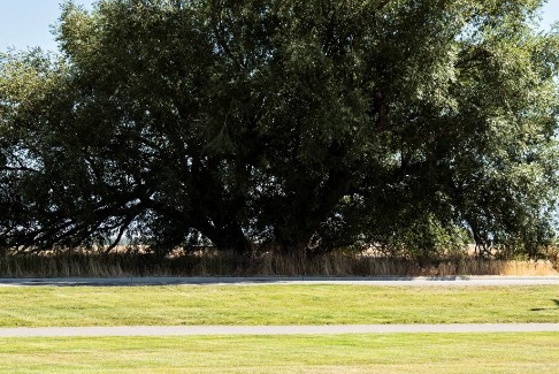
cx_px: 328
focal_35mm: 71
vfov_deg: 19.1
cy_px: 260
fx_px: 1103
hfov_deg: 28.4
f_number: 6.3
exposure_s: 1/200
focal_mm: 30
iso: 125
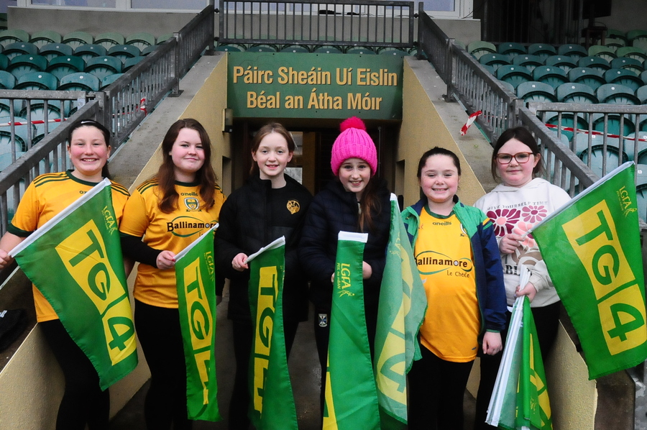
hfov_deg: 57.3
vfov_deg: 39.9
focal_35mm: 33
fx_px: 592
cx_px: 324
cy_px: 215
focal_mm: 22
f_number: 10
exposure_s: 1/400
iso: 3200
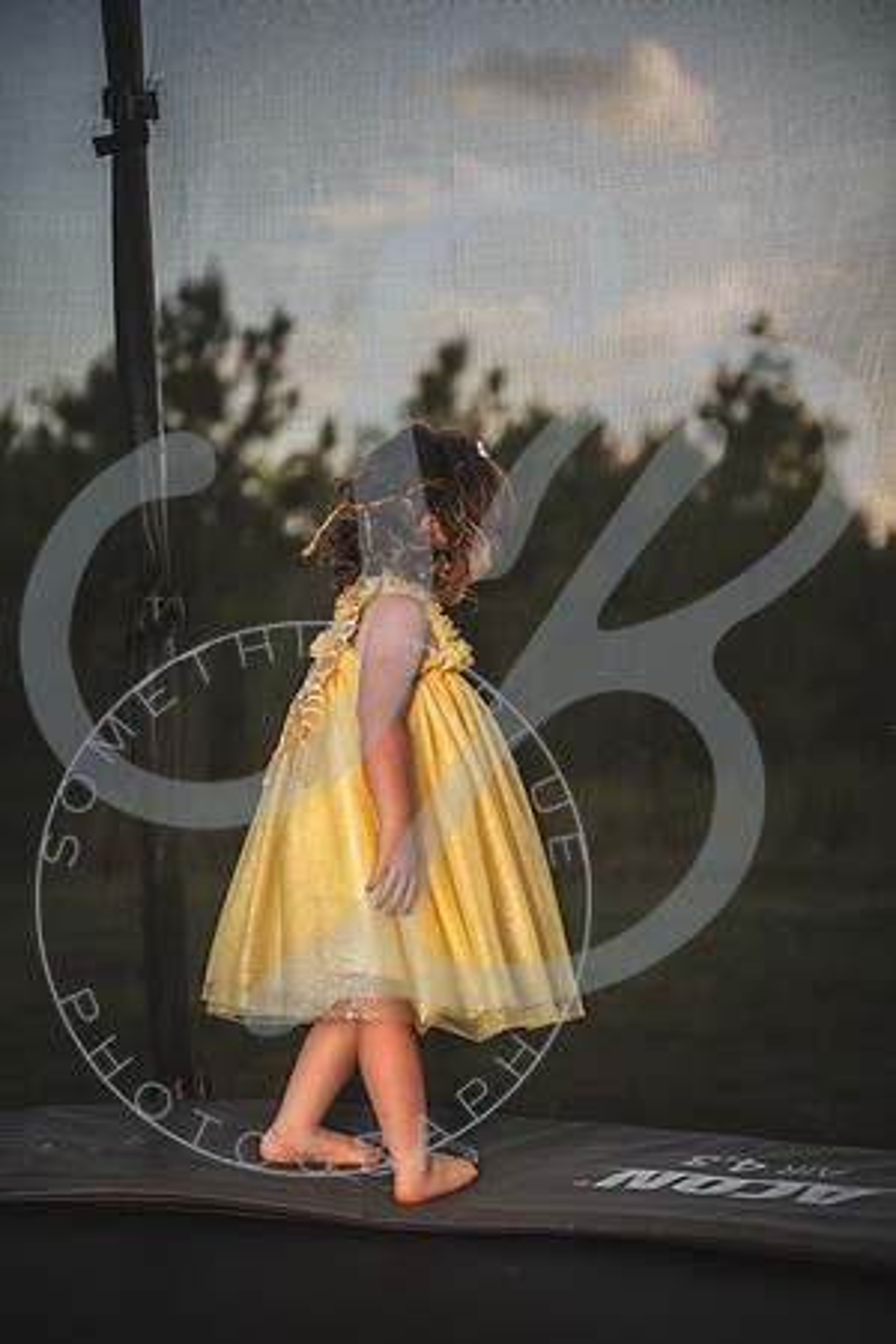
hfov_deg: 19.5
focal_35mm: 70
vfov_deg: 28.8
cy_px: 672
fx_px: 2613
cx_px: 448
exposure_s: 1/1000
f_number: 2.8
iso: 100
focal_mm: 70
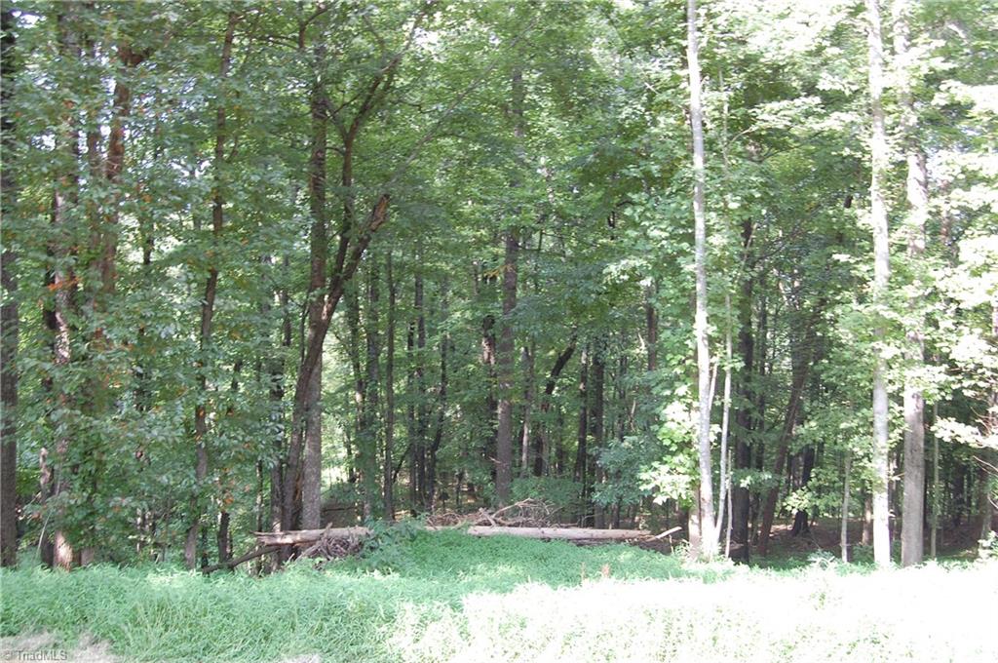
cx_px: 499
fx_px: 1080
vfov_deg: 34.1
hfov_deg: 49.6
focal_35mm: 39
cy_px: 332
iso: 400
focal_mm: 26
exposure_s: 1/40
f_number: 7.1
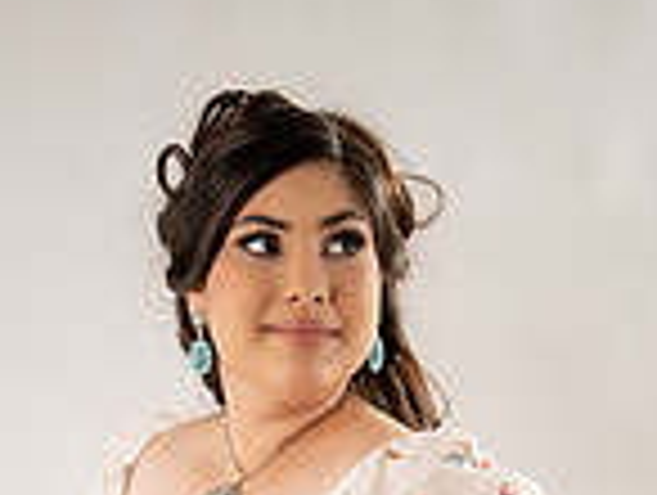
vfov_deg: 10.5
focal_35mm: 130
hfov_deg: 15.1
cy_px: 976
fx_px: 2471
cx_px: 310
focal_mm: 44
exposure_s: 1/400
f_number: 2.5
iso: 250
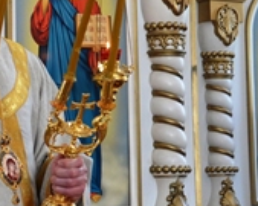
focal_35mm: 173
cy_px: 53
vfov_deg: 8.9
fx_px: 1320
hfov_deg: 11.1
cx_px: 49
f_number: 4.2
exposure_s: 1/60
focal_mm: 26
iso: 400
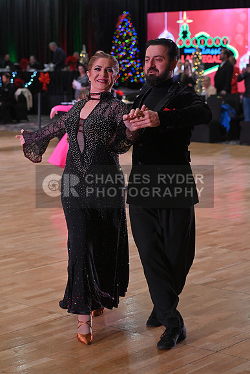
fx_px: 885
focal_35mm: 85
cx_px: 125
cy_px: 187
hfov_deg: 16.1
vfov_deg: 23.9
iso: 2500
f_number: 5
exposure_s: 1/320
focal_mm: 85
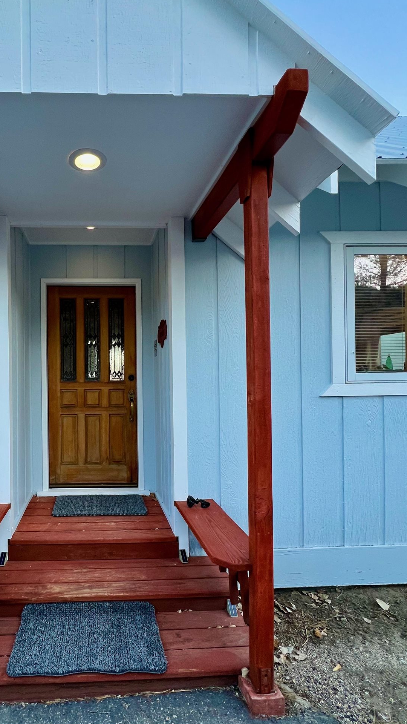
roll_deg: +0.3
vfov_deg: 95.8
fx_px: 326
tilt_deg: -0.3
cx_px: 101
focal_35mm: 17
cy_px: 383
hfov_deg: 60.4
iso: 100
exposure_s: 1/99
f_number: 1.8
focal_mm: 1.57
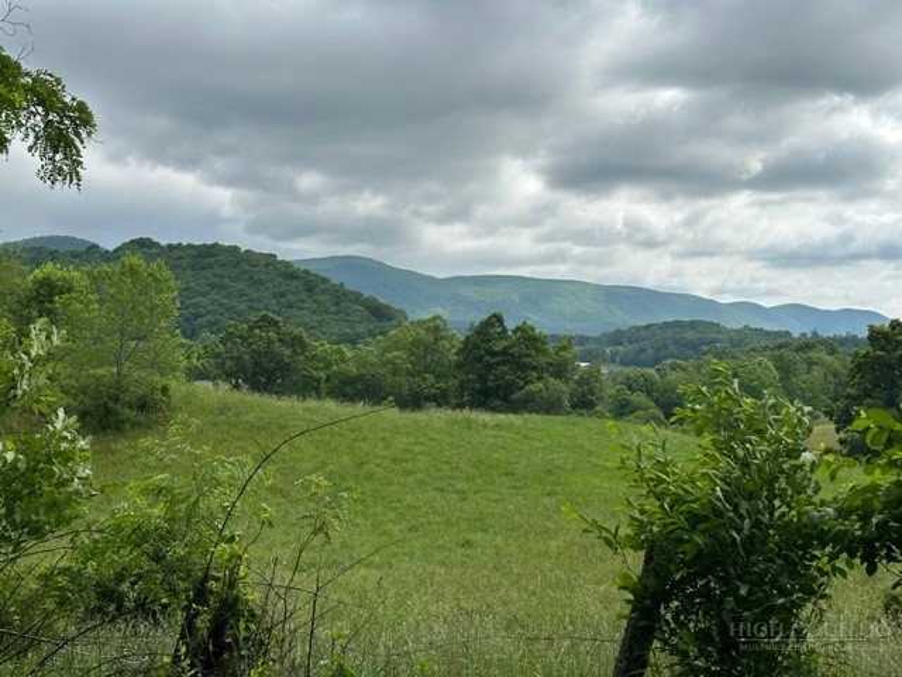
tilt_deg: -0.7
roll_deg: -1.8
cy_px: 338
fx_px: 1251
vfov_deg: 30.3
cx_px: 451
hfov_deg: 39.7
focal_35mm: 48
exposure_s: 1/4785
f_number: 1.78
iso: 64
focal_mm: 6.86
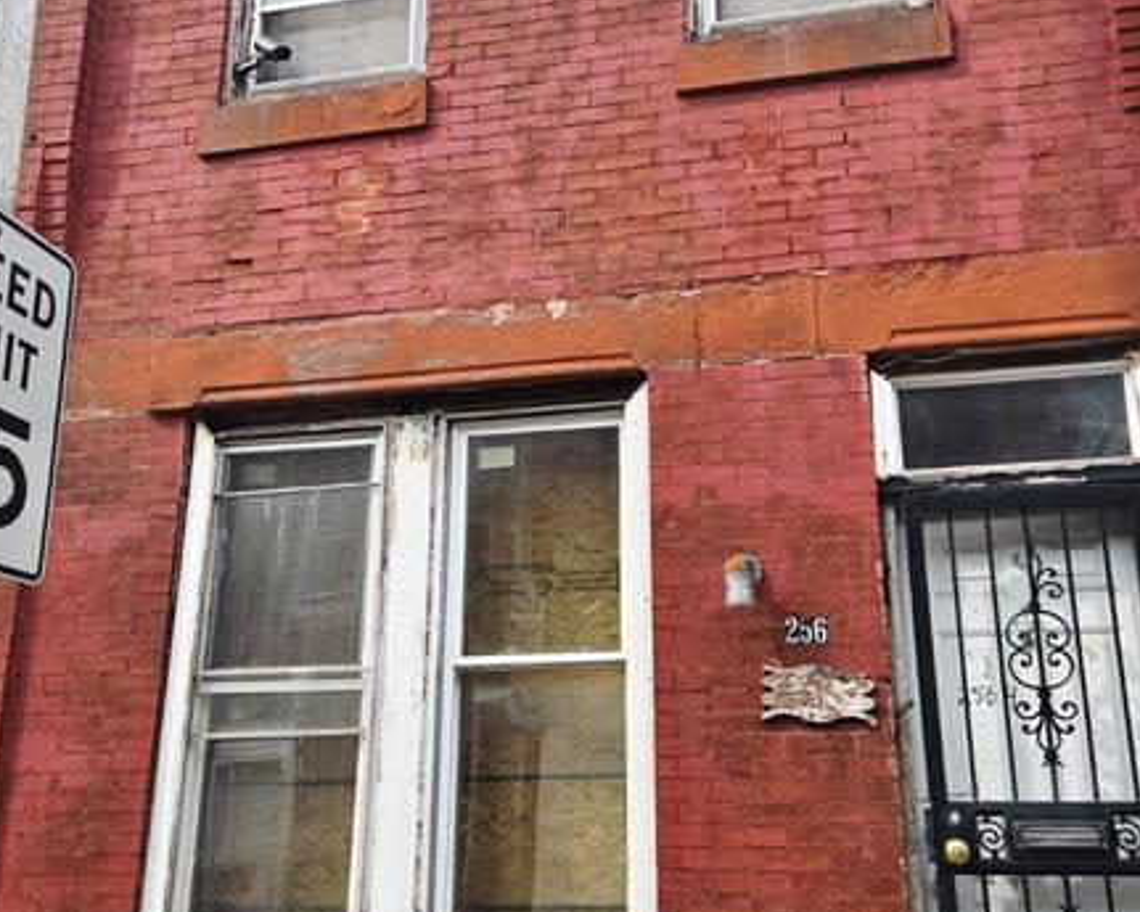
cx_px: 595
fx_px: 1350
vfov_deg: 37.3
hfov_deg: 45.8
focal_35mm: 40
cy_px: 402
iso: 25
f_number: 1.8
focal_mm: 5.4
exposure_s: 1/909
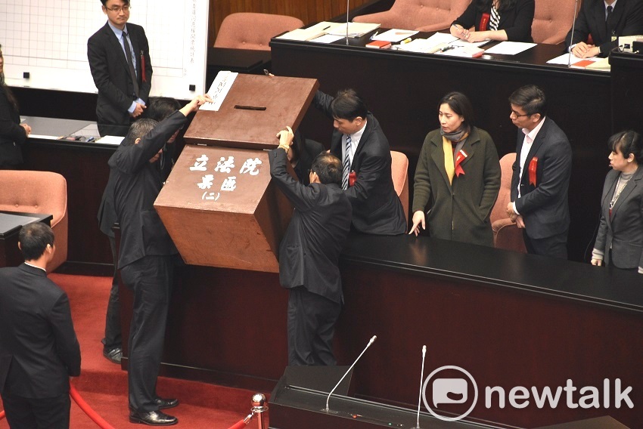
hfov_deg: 9.8
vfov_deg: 6.6
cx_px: 322
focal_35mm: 210
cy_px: 214
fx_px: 3753
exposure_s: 1/60
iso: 2500
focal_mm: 140
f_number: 5.6
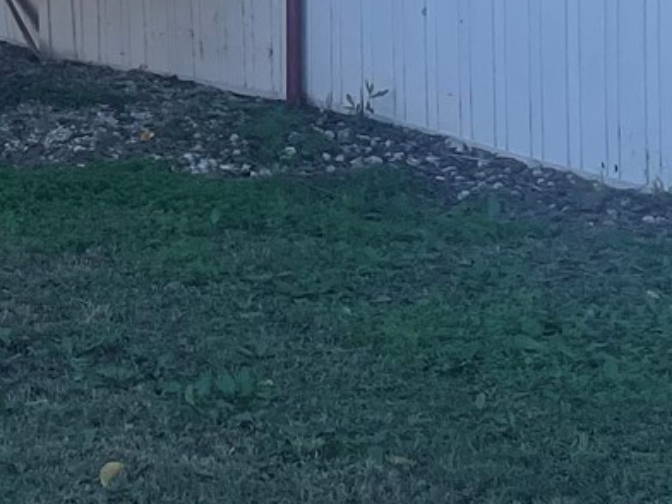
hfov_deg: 14.5
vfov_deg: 10.3
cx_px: 235
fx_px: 2640
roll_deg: -0.2
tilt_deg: +2.4
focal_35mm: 136
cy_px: -375
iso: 32
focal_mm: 4.2
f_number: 1.6
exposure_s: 1/1350
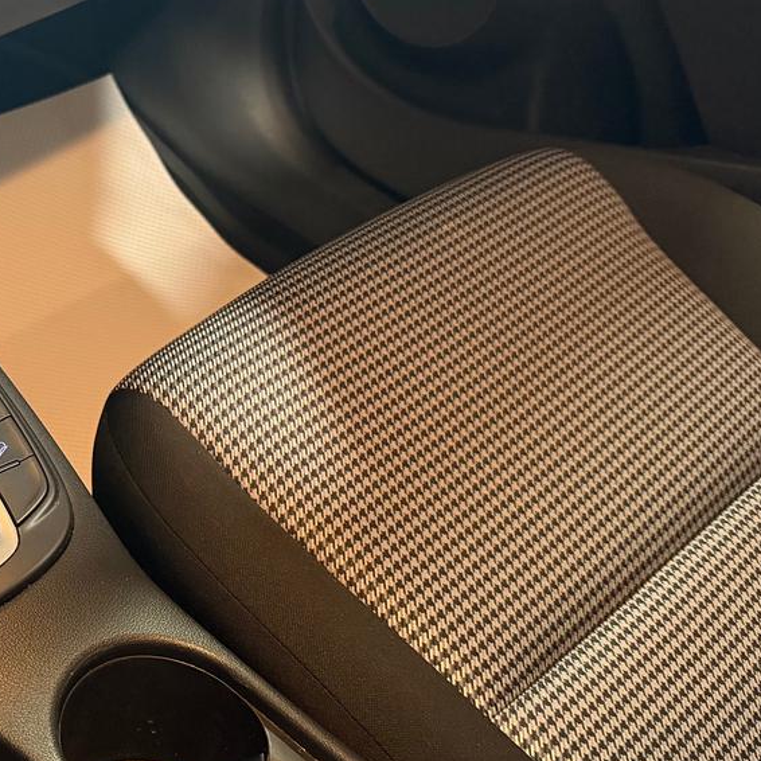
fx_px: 1194
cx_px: 66
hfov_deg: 33.4
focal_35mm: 48
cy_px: 430
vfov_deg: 35.3
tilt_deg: -45.1
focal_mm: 6.76
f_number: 1.78
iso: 800
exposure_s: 1/30
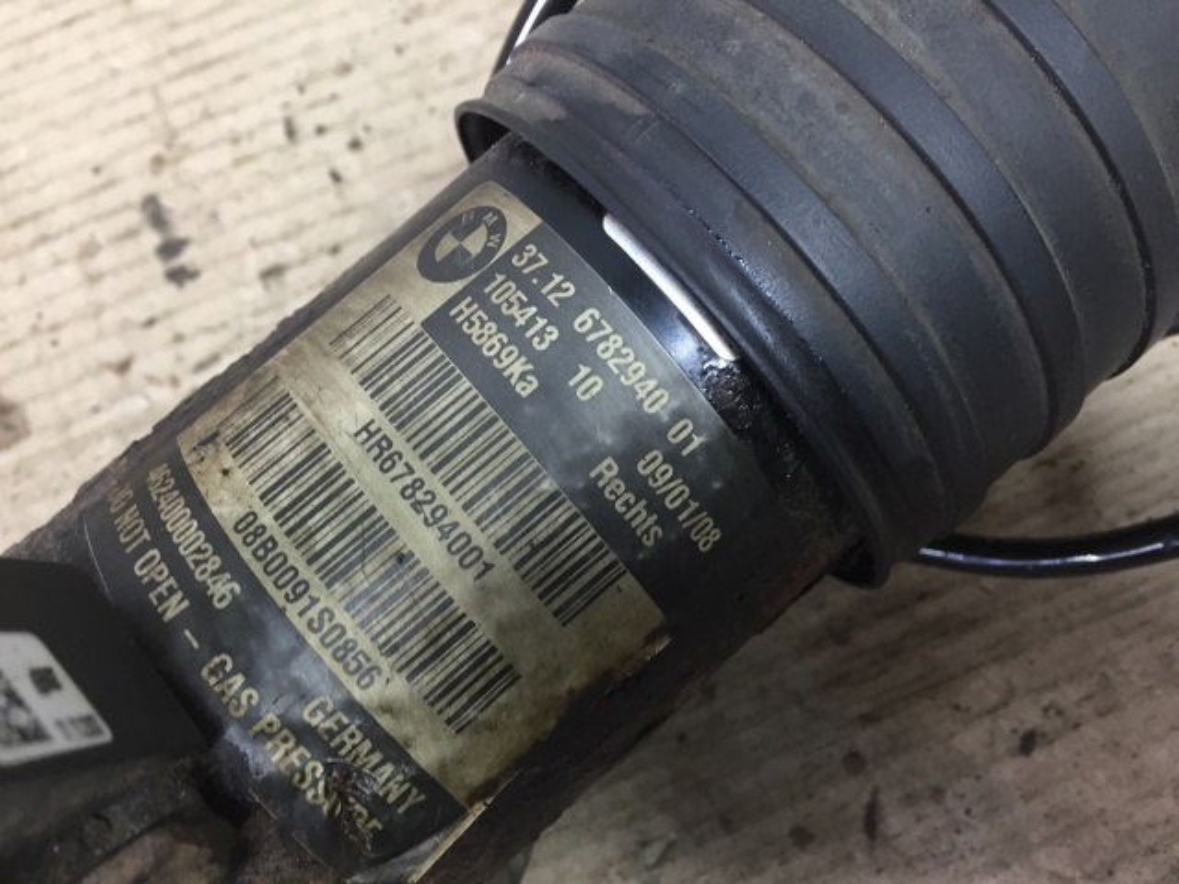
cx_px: 590
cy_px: 442
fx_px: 988
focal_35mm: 29
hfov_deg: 61.7
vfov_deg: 48.2
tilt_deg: -68.5
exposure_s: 1/33
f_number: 2.2
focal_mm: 4.15
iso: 100
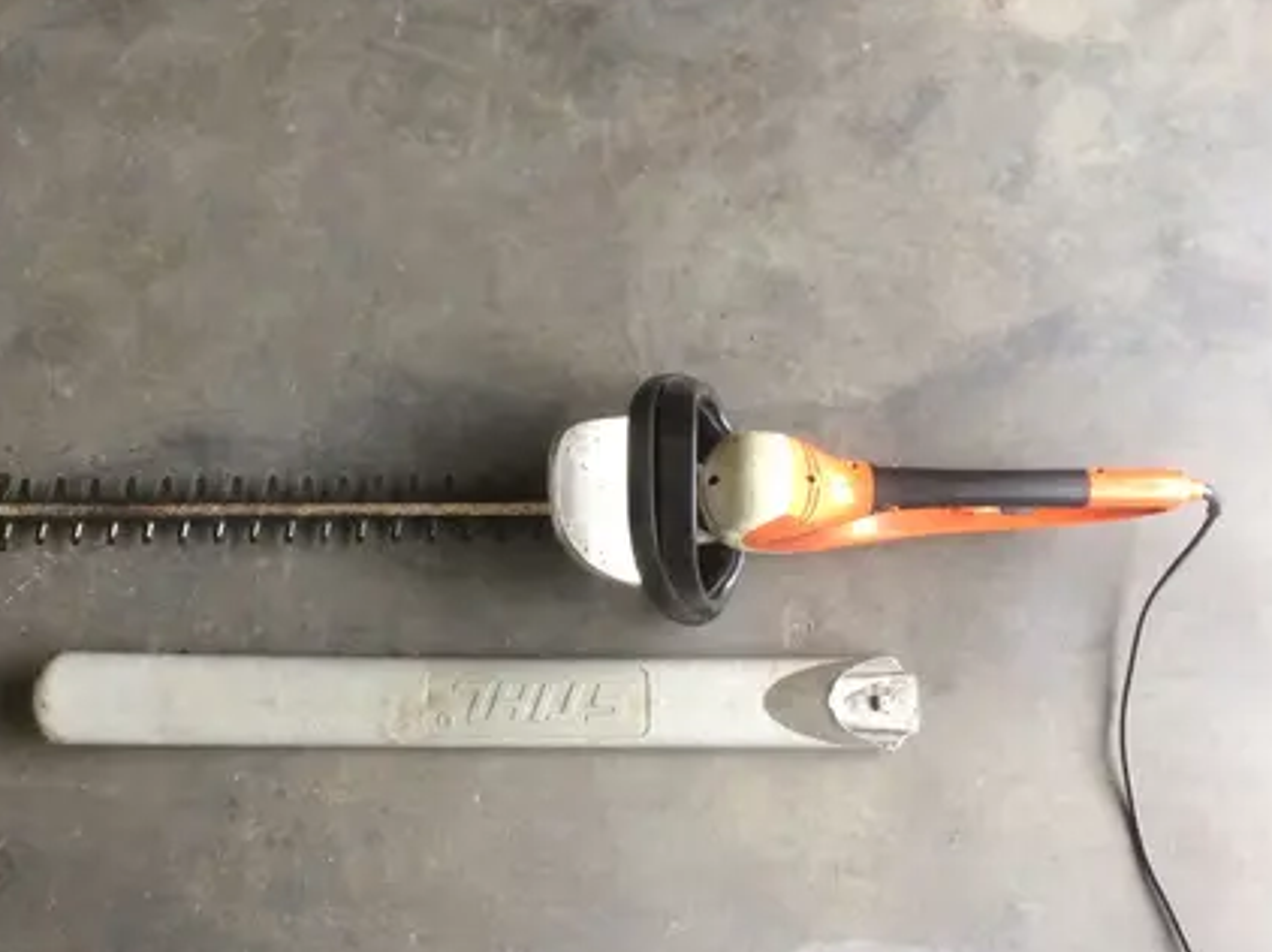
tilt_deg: -80.0
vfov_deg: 42.9
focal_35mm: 33
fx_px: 1212
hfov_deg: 55.2
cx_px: 564
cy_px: 515
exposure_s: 1/33
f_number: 2.2
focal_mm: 4.15
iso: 40
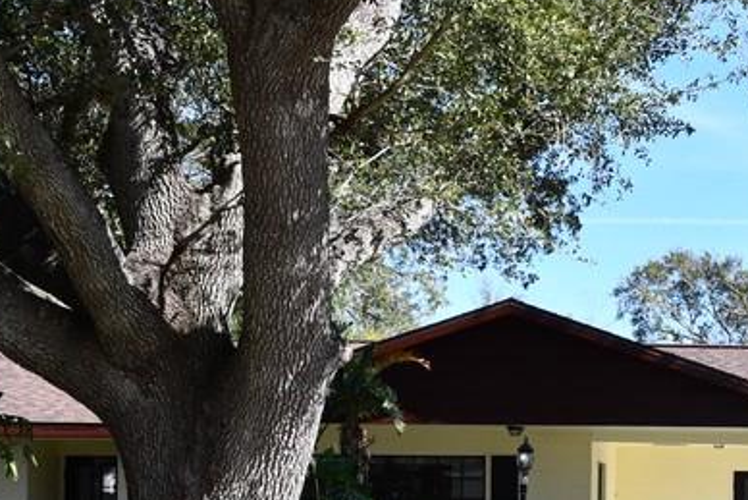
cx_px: 802
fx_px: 2037
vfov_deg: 13.8
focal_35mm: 98
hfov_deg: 20.0
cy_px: 483
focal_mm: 35
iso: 800
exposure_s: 1/640
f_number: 10
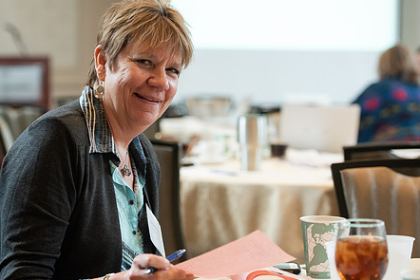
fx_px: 1377
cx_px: 157
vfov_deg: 11.6
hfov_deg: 17.3
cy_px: 149
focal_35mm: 118
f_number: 3.5
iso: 1600
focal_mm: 90
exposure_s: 1/200
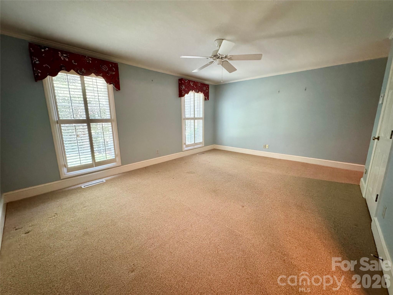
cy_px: 148
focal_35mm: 14
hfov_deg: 102.1
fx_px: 159
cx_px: 196
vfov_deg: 85.7
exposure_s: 1/60
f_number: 2.2
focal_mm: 2.22
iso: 1250
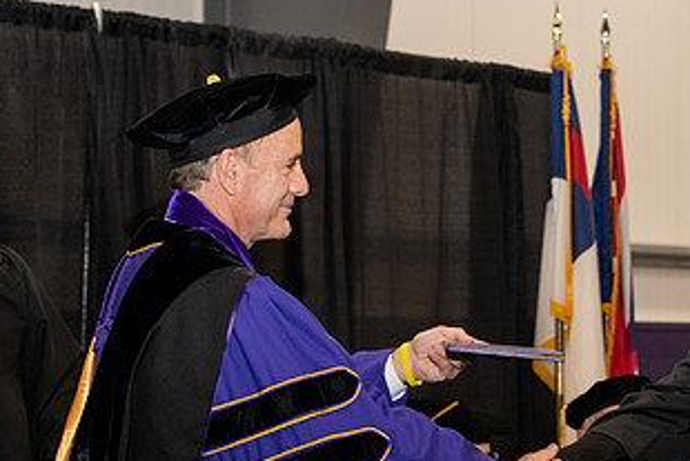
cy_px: 335
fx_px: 2512
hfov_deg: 15.5
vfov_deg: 10.5
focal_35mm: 131
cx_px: 623
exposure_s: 1/200
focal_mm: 70
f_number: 5.6
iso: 2500
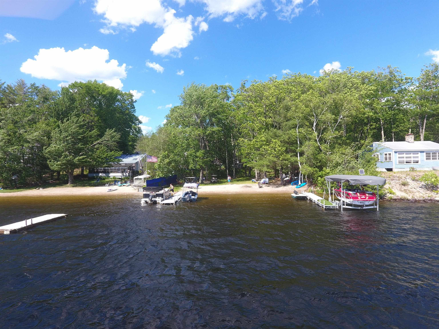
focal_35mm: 20
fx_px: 254
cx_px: 220
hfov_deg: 81.7
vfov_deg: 66.0
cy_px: 164
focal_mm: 3.61
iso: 100
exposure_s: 1/395
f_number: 2.8
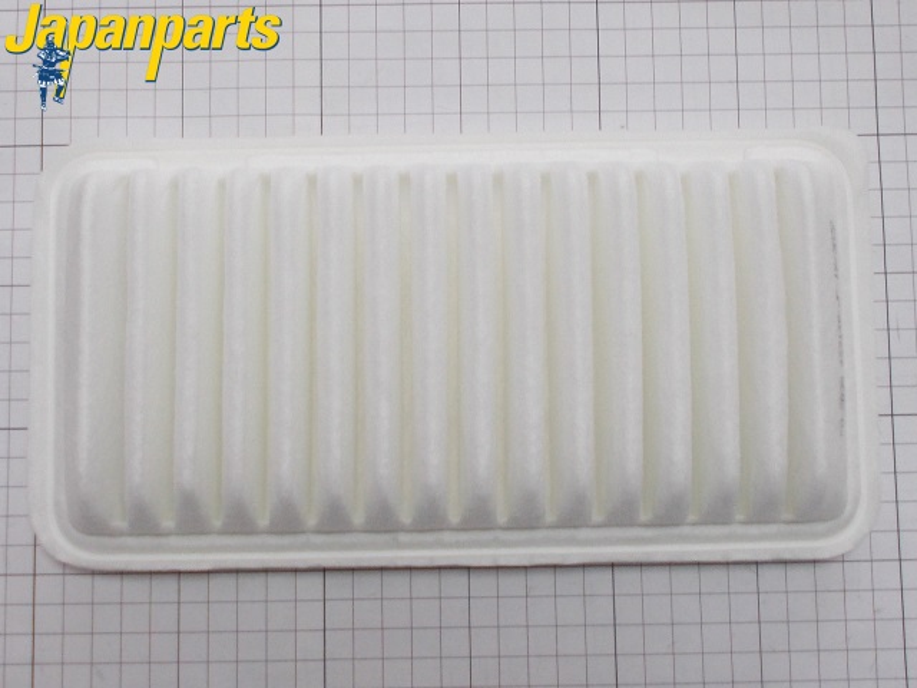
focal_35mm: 26
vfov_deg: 53.1
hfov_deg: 67.3
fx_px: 689
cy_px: 344
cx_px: 458
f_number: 3.2
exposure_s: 1/25
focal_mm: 4.6
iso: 100
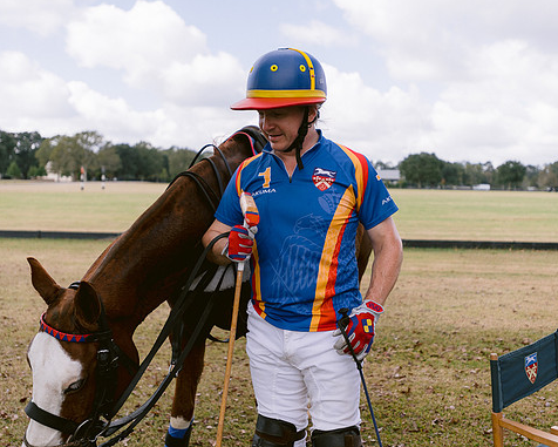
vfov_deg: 37.3
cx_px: 291
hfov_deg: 45.8
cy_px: 222
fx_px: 661
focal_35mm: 40
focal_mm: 35
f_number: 2.8
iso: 200
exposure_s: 1/2500
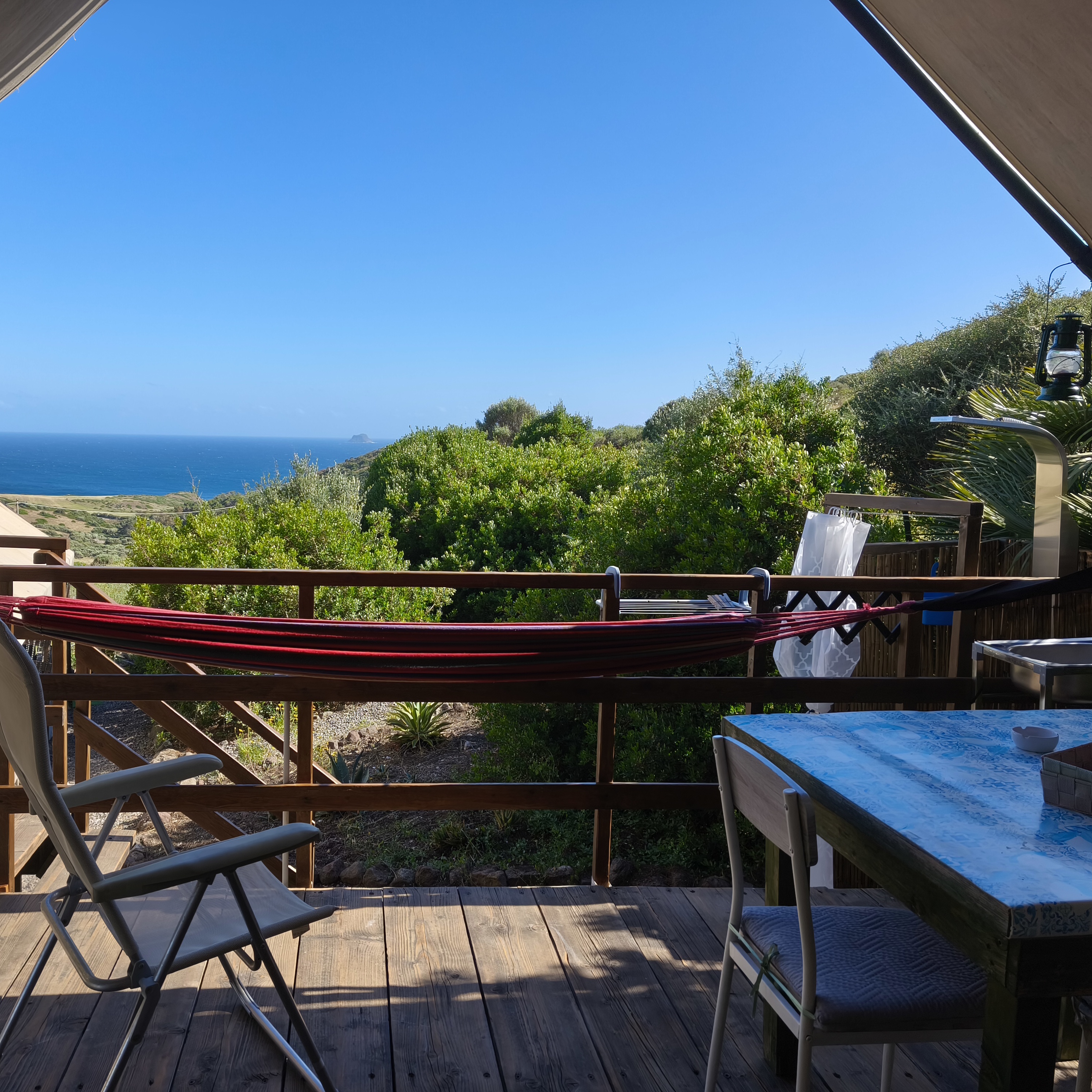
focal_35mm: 28
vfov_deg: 57.3
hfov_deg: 56.7
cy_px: 550
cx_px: 415
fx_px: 999
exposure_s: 1/428
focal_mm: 5.35
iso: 80
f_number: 1.7
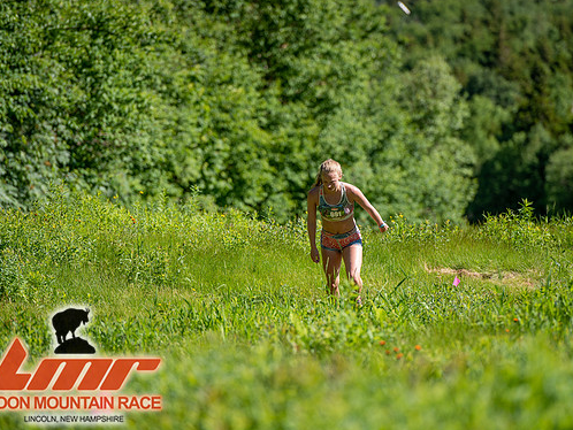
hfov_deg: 8.8
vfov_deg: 6.6
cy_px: 216
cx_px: 300
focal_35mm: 224
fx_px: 3710
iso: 100
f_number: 3.5
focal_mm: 200
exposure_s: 1/640
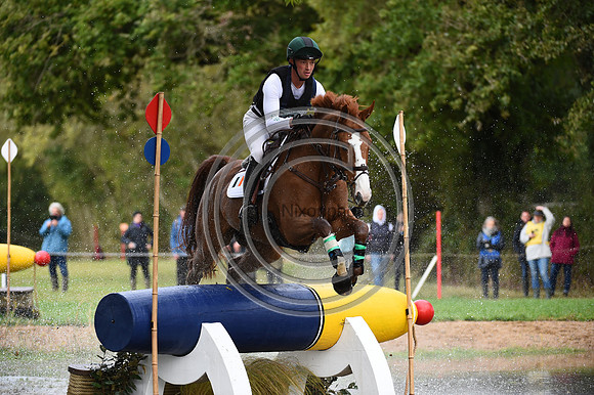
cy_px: 198
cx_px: 297
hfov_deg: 10.3
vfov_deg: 6.9
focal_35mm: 200
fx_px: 3298
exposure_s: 1/1000
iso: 1600
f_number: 4.5
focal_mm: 200
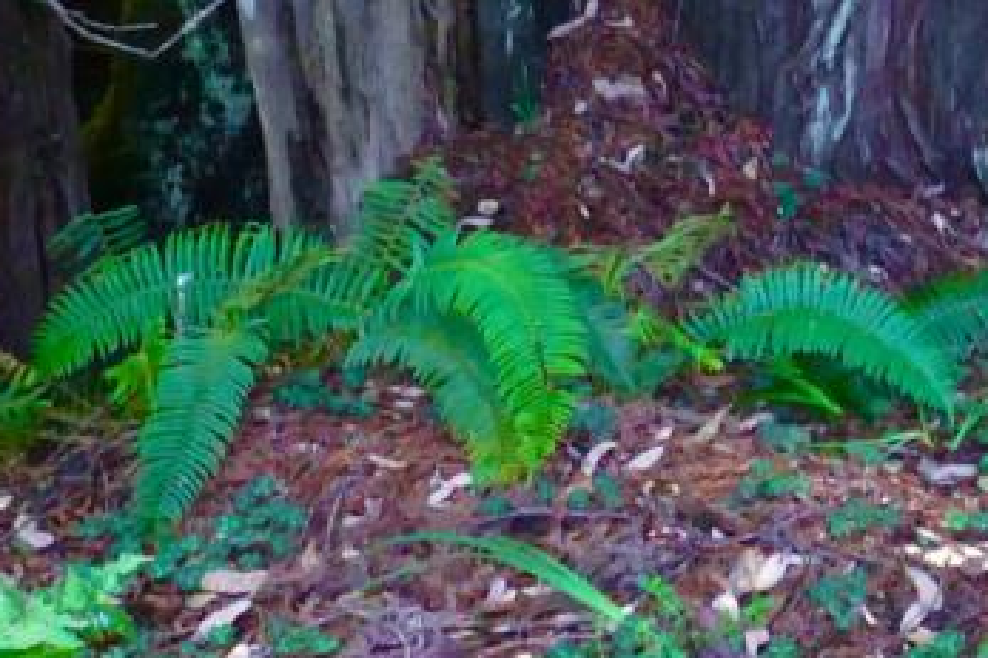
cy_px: -315
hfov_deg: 16.4
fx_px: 2962
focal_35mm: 108
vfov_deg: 12.1
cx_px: 1680
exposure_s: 1/60
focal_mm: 10.9
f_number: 1.7
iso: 800
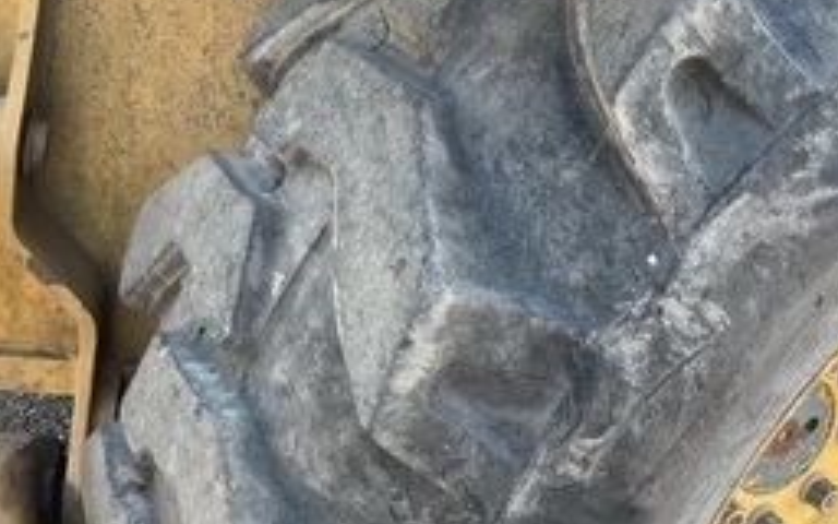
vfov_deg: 26.7
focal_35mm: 48
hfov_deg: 41.8
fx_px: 1096
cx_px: 468
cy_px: 180
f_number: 1.8
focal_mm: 3
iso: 20
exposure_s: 1/122
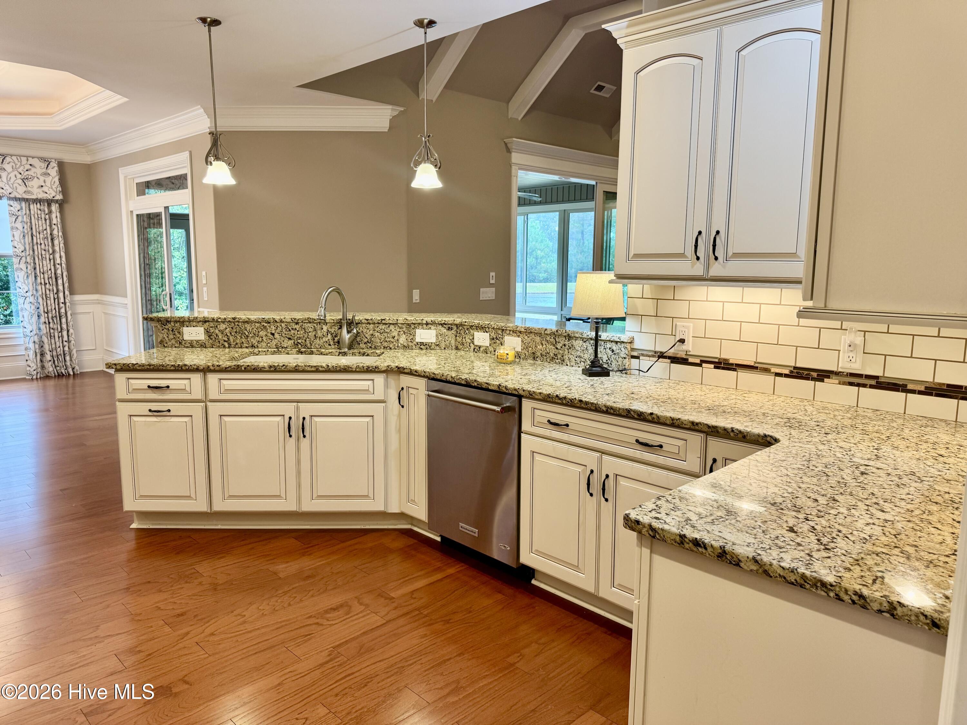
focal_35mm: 24
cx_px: 484
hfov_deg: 71.6
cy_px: 362
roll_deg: -0.4
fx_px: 670
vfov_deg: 56.8
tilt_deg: -8.0
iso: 100
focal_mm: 6.76
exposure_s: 1/60
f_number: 1.78
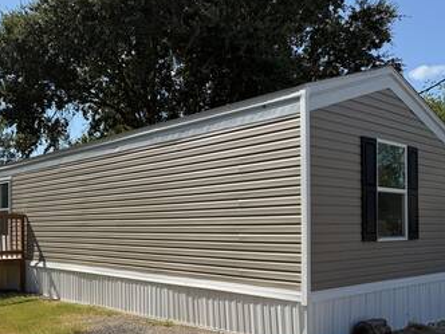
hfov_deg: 48.6
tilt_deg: +4.2
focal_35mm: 37
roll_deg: +1.3
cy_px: 219
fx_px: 476
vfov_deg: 38.3
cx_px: 125
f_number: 1.78
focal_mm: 6.76
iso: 80
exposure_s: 1/4405
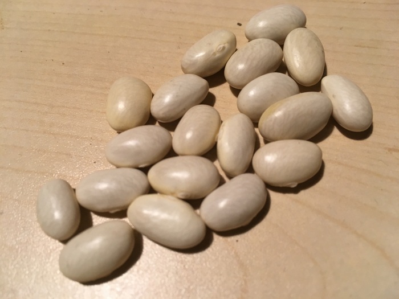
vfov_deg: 48.2
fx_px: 334
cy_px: 150
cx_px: 200
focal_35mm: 29
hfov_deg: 61.7
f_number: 2.2
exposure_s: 1/30
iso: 80
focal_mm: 4.15
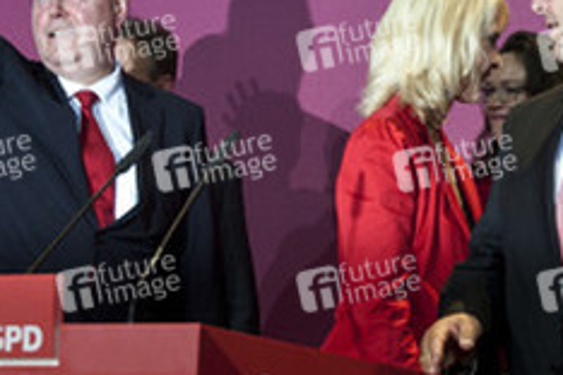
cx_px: 149
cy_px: 103
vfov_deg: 17.6
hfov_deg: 26.0
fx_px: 1204
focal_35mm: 77
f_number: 5.6
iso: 1600
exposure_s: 1/125
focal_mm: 40
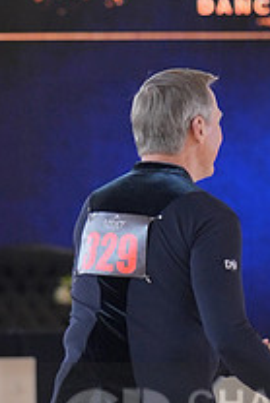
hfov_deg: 3.7
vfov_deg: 5.5
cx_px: 308
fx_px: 4223
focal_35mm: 376
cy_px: 428
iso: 800
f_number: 2
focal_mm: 90
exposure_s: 1/500
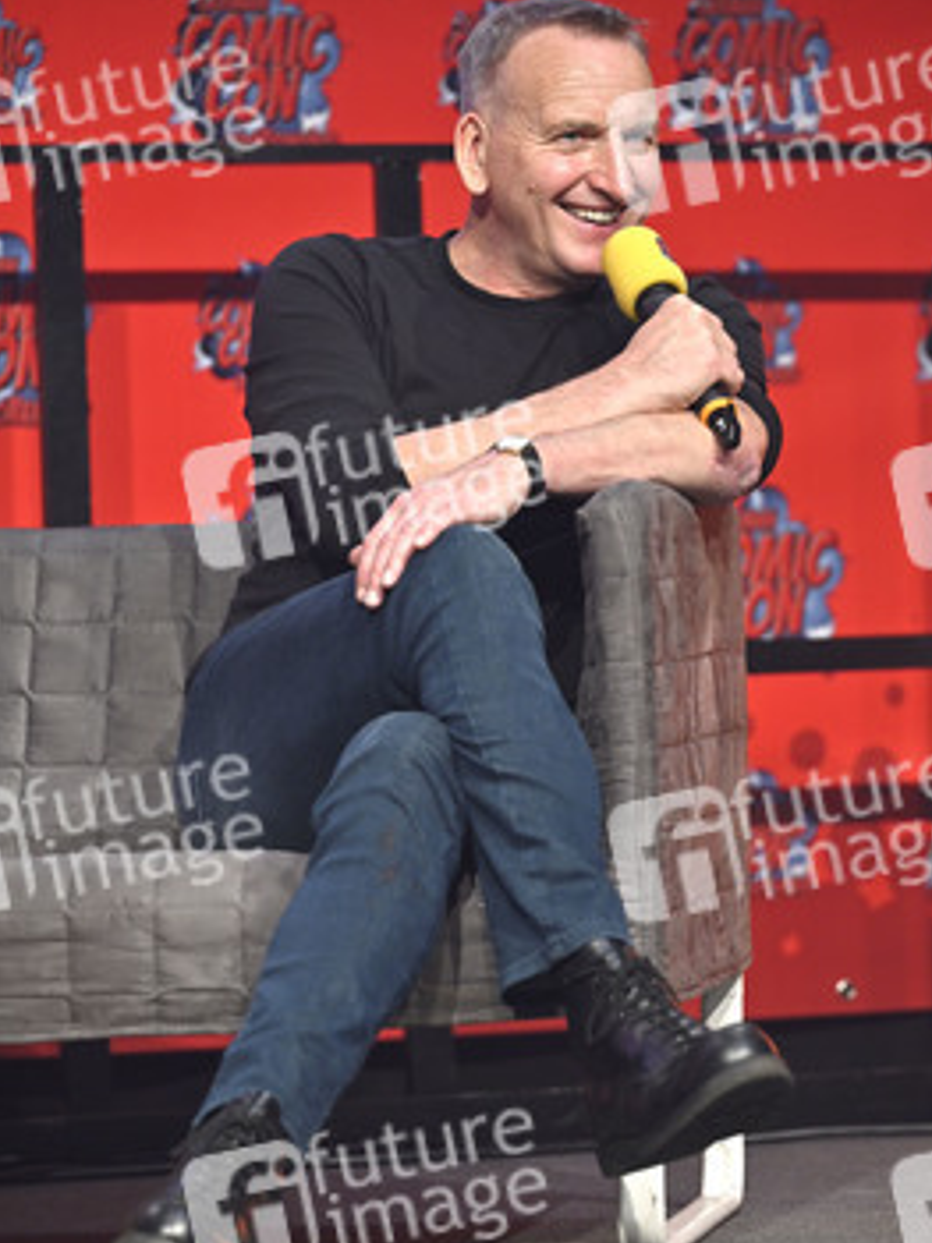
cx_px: 468
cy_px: 662
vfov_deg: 9.5
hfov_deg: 7.1
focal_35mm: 208
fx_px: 7471
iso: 1250
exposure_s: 1/320
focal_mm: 190
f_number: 4
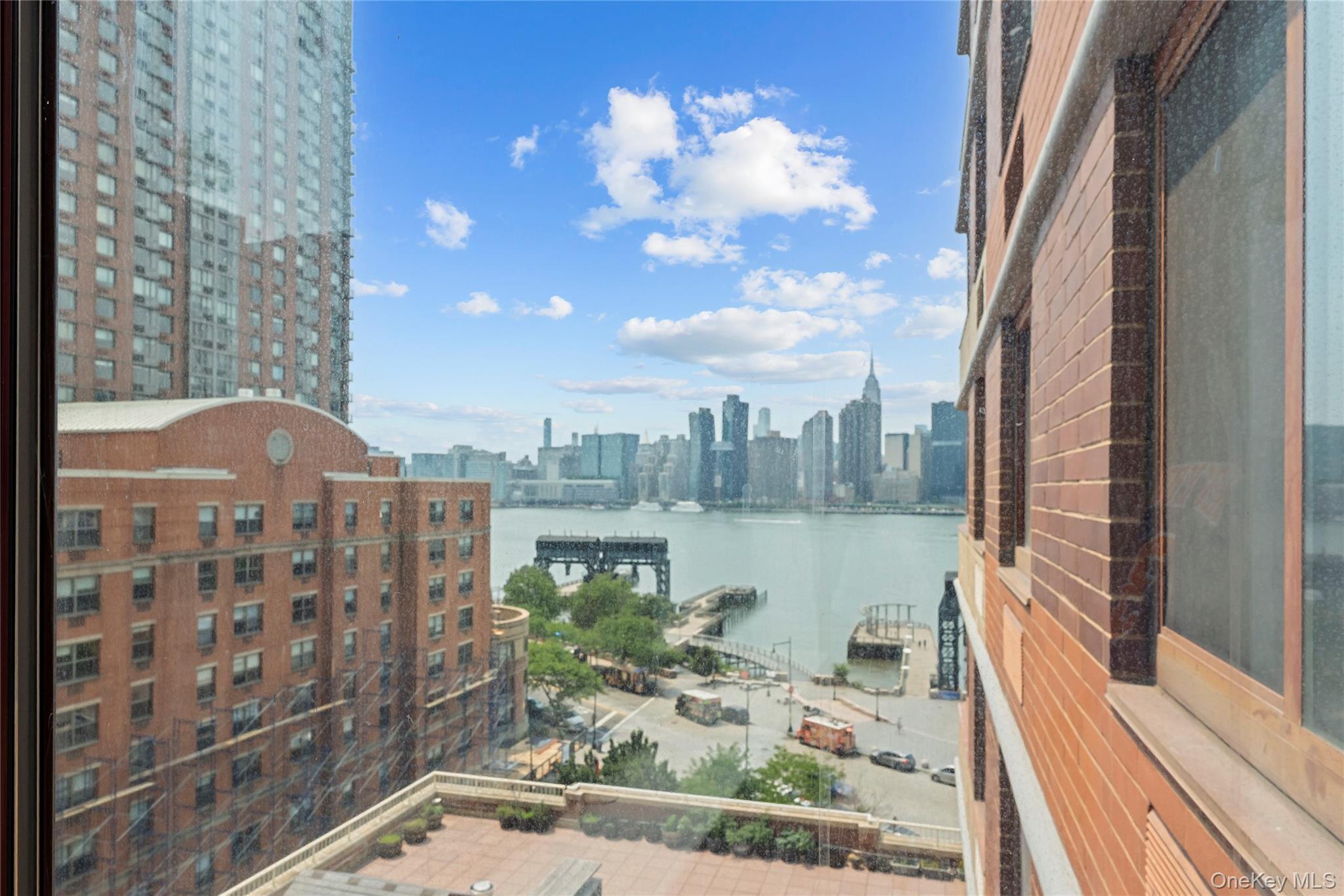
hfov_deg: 81.2
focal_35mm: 21
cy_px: 448
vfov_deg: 59.5
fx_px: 784
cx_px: 672
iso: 640
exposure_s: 1/200
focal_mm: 14
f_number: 10
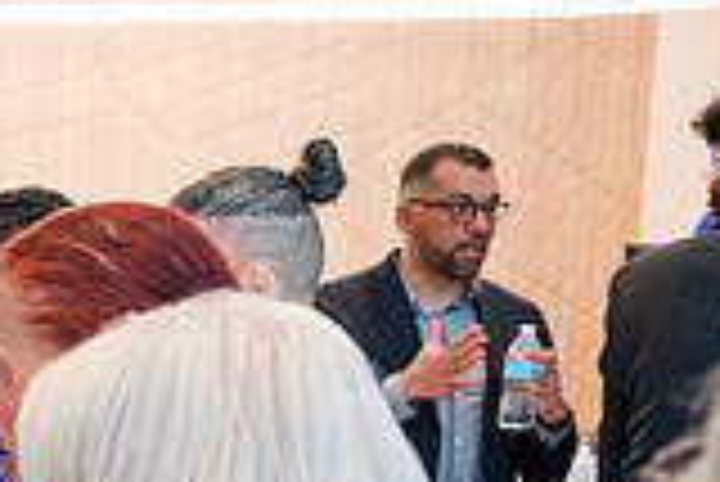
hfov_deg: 16.5
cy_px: 734
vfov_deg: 12.2
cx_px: -508
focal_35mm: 107
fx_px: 2142
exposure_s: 1/200
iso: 500
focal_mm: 29
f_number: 3.2
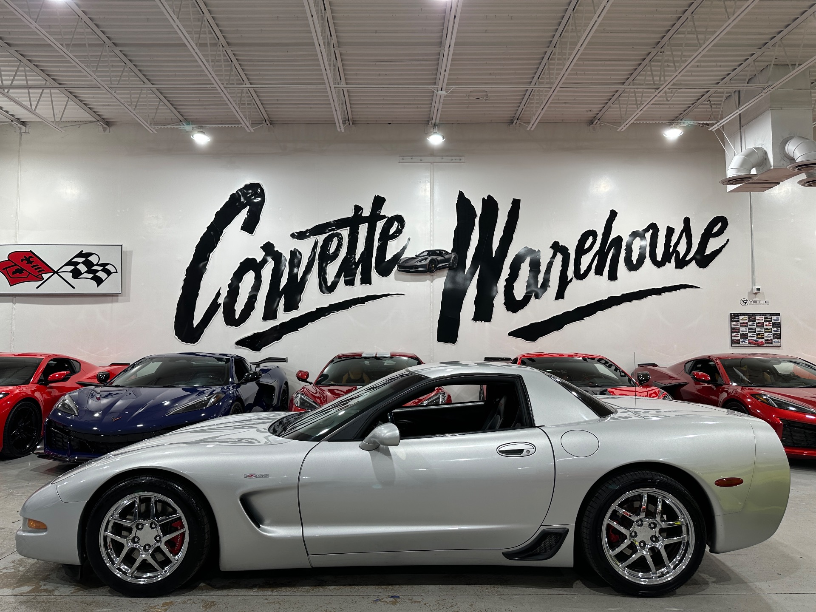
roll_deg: -0.5
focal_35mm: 24
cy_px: 306
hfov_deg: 71.6
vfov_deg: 56.8
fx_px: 566
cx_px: 408
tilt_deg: +3.3
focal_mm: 6.86
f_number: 1.78
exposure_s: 1/120
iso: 80
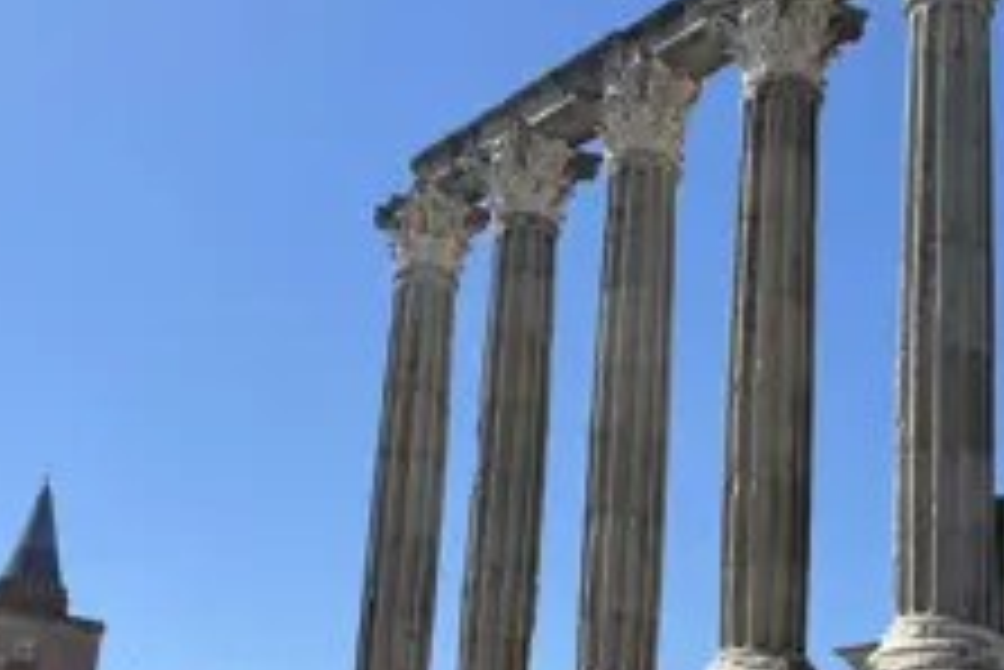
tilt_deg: +16.9
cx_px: 729
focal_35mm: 56
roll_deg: -2.3
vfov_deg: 23.8
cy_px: 551
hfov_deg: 35.0
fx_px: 1563
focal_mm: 6.76
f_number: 1.78
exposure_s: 1/4310
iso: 80
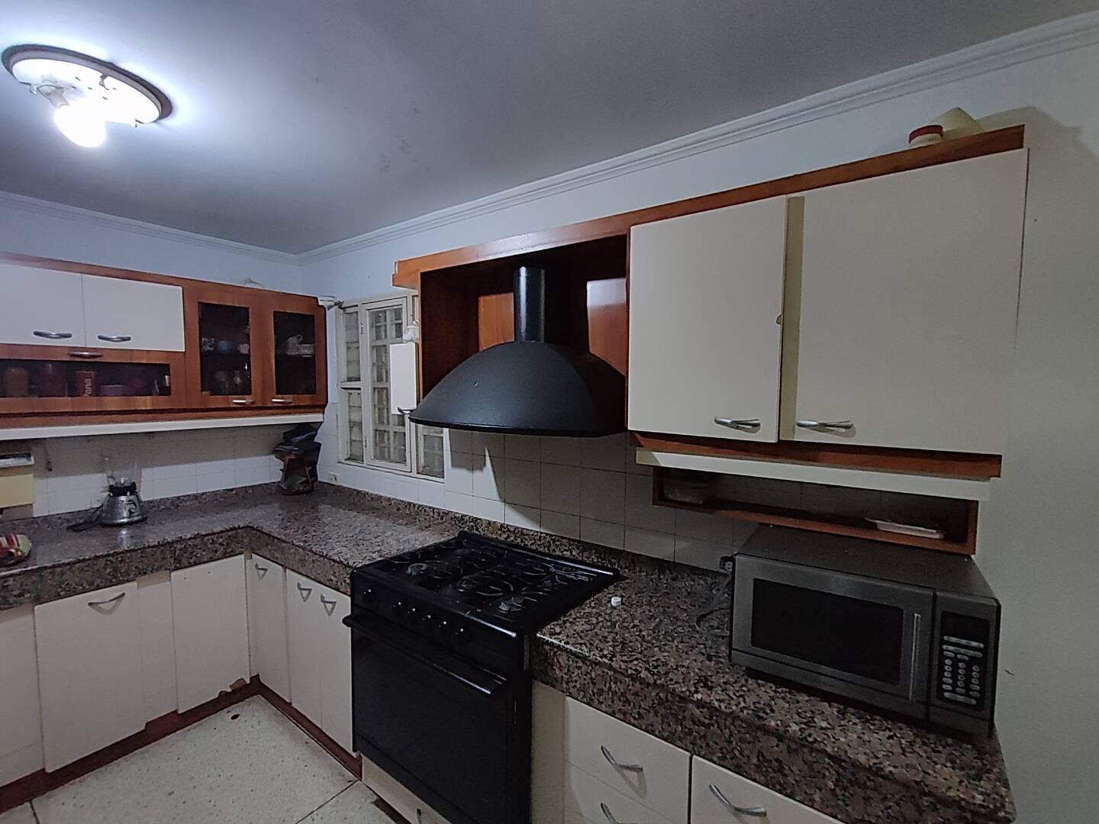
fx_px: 413
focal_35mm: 13
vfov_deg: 89.9
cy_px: 412
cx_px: 550
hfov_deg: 106.2
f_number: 2.2
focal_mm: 1.66
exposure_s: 1/33
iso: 226
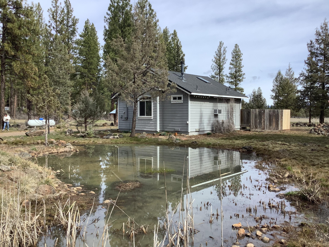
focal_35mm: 32
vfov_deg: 44.2
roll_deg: +0.5
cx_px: 167
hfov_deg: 56.8
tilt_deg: -1.6
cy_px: 124
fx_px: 304
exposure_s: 1/1045
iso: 25
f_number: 2.4
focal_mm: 3.3
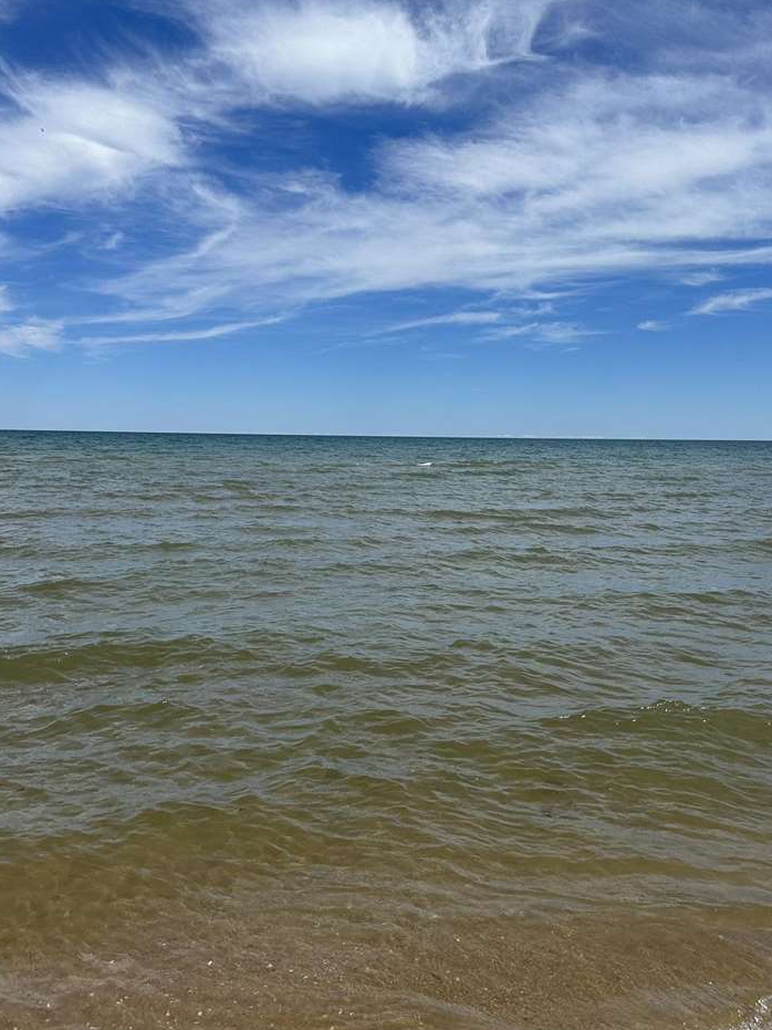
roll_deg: -1.7
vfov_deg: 55.4
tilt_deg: -2.2
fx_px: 982
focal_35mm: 33
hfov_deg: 42.9
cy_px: 509
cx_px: 418
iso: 80
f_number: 1.78
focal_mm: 6.86
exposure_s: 1/8929
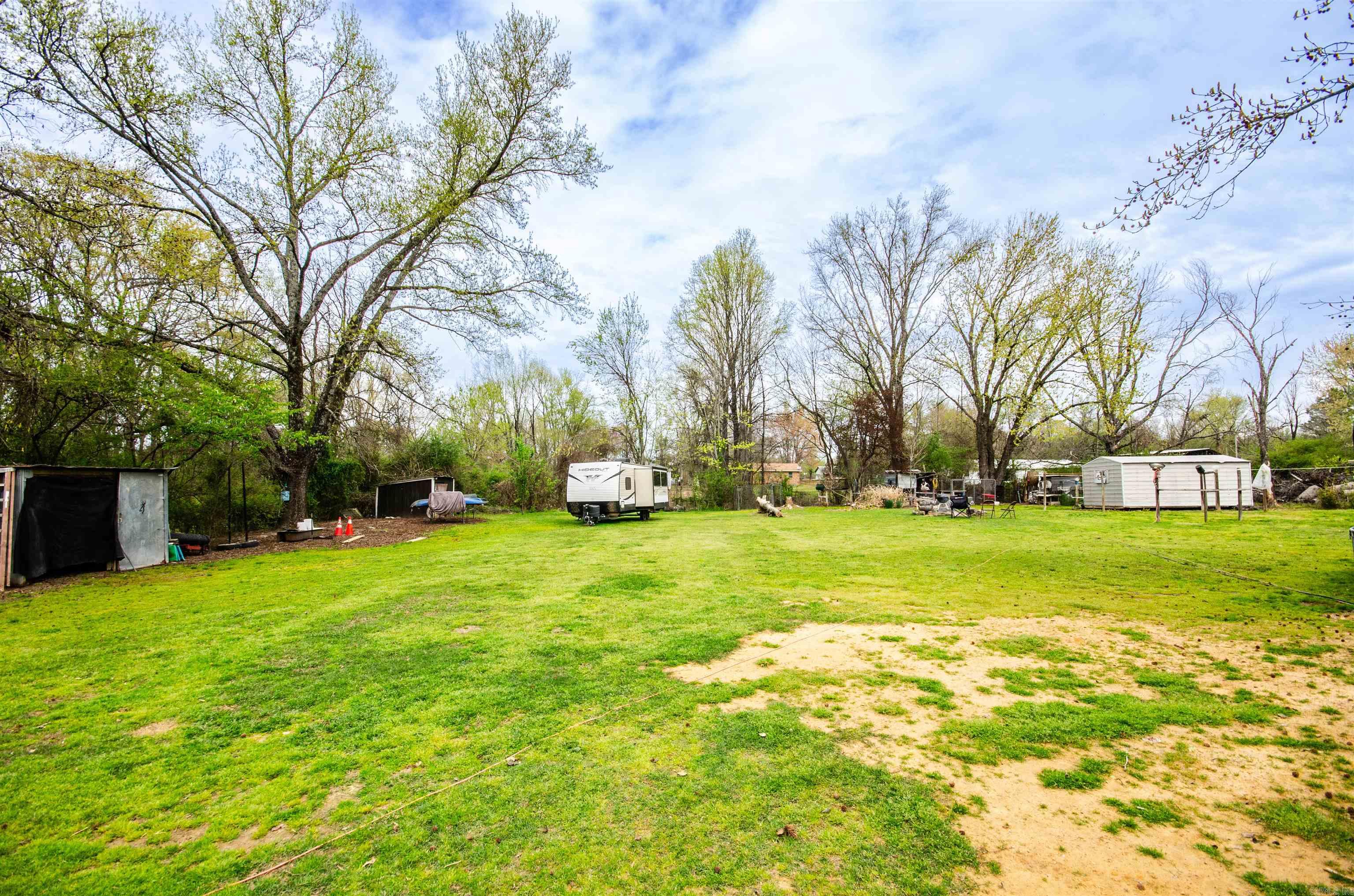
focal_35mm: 15
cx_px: 677
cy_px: 448
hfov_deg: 100.5
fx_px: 563
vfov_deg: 77.1
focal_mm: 10
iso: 320
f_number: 9
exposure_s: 1/320
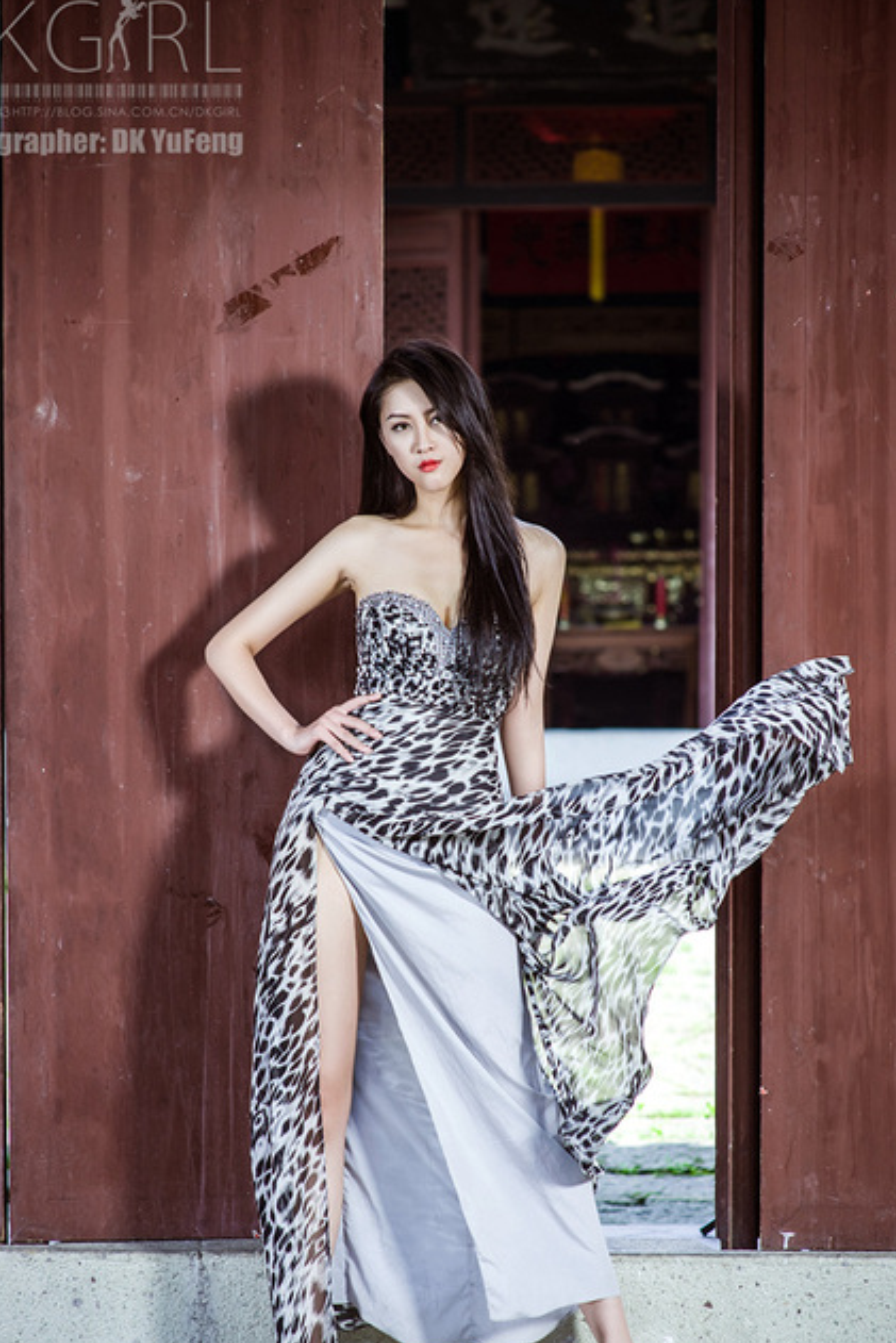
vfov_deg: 20.2
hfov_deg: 13.6
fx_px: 3768
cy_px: 773
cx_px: 429
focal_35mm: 101
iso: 200
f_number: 2.8
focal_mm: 85
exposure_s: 1/250
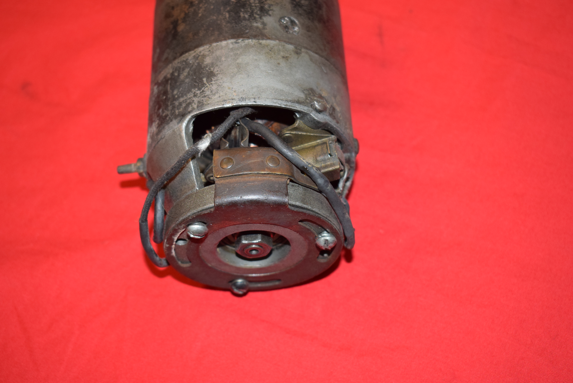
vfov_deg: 25.1
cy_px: 192
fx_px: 860
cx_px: 286
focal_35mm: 54
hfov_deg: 36.8
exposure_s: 1/160
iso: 800
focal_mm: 36
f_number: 5.6
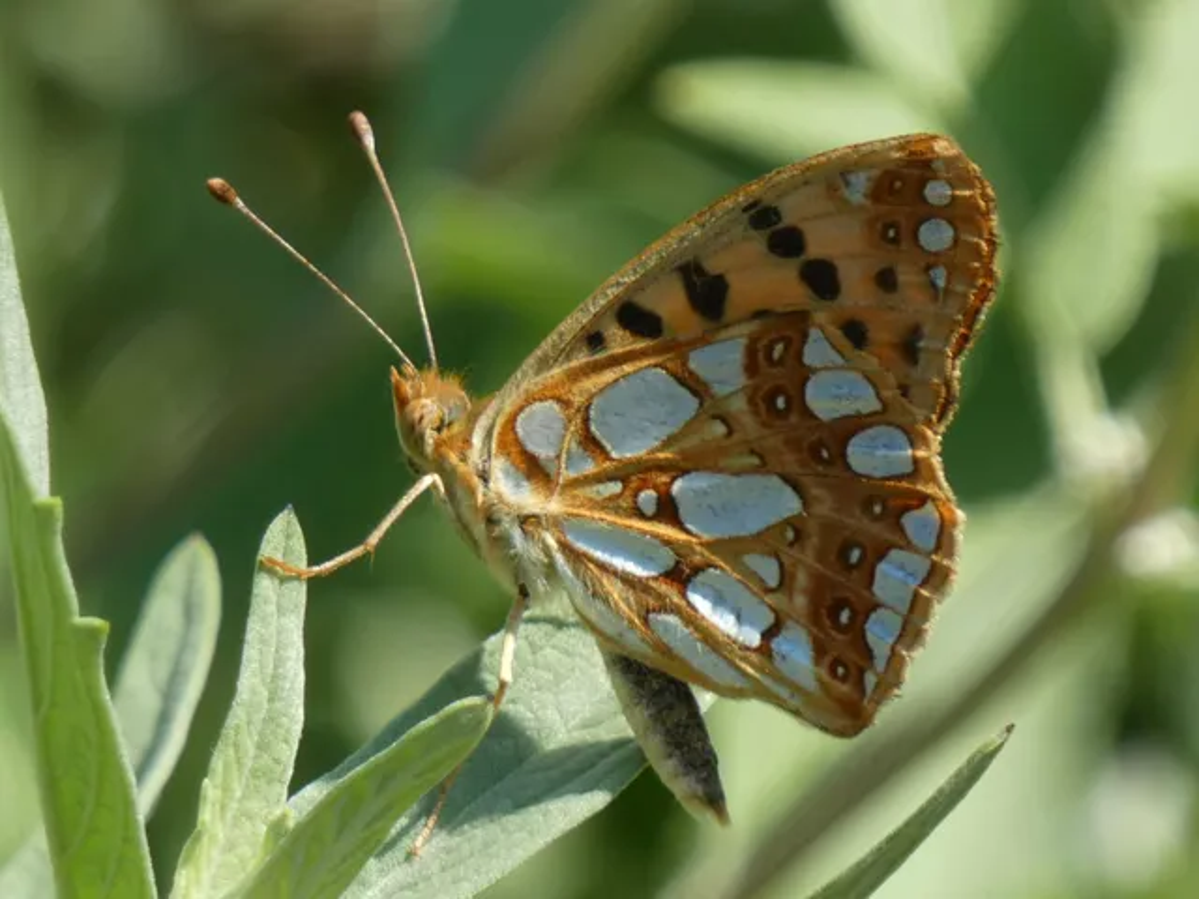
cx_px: 600
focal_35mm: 600
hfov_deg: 3.3
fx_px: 20782
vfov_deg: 2.5
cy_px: 450
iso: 80
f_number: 5.6
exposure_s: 1/200
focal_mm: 107.6
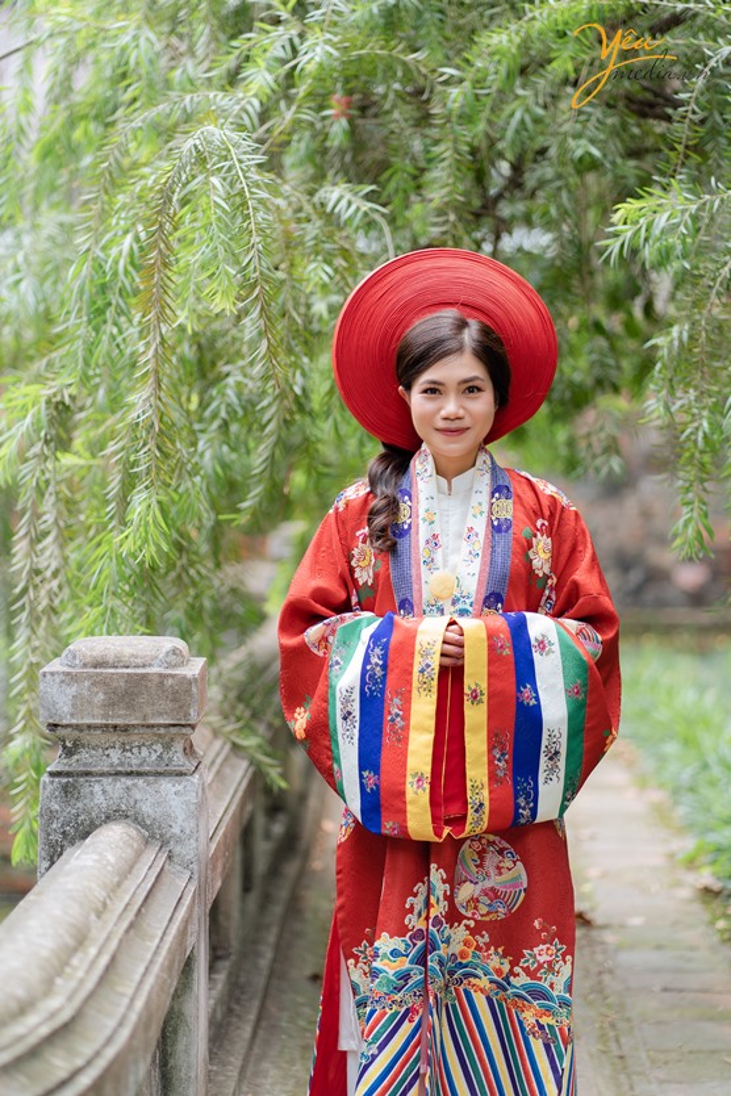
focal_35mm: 85
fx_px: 2589
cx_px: 366
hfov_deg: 16.1
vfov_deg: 23.9
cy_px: 548
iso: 200
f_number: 2
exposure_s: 1/500
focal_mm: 85
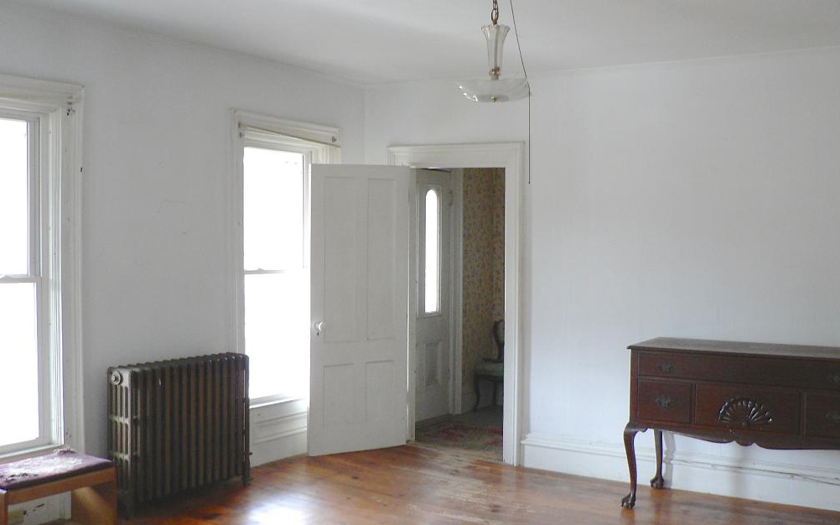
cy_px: 262
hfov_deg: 50.4
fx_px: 893
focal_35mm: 39
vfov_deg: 32.8
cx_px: 428
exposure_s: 1/30
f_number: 2.8
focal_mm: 6
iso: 200
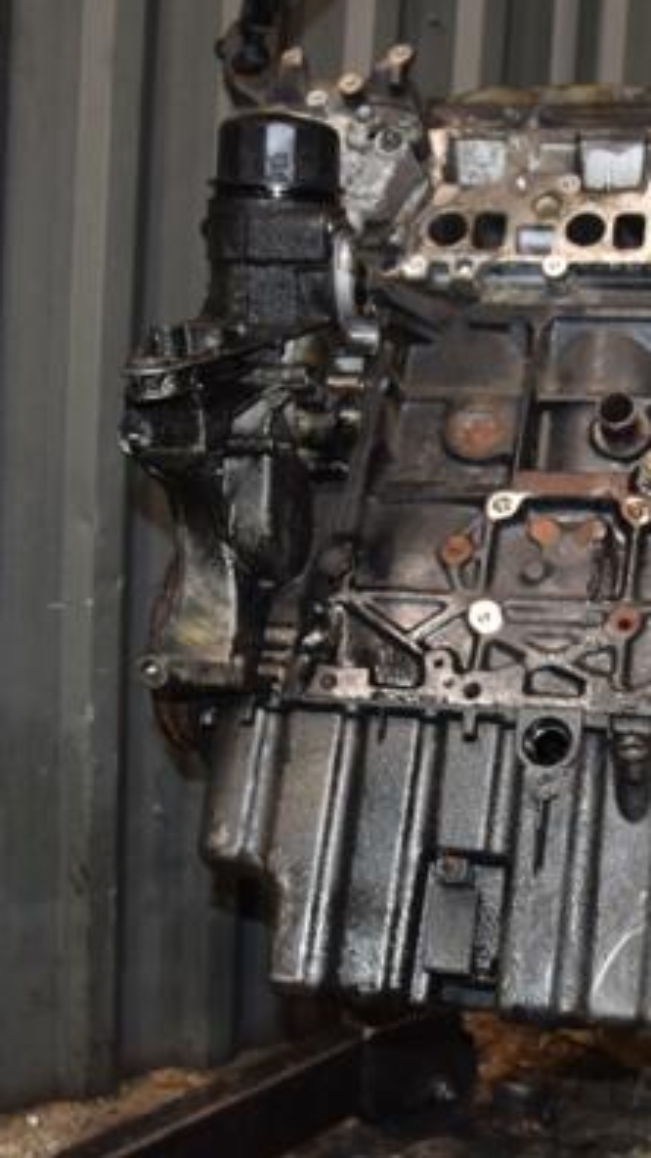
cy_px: 575
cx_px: 575
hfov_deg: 26.8
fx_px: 1320
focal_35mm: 43
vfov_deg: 47.4
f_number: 5
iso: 800
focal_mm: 18
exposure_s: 1/60
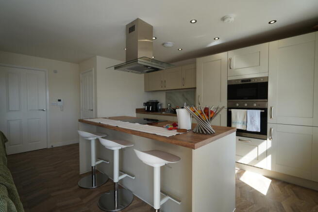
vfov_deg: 70.5
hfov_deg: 93.3
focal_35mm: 17
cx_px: 159
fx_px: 150
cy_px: 106
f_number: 4
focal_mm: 17
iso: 160
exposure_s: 1/160
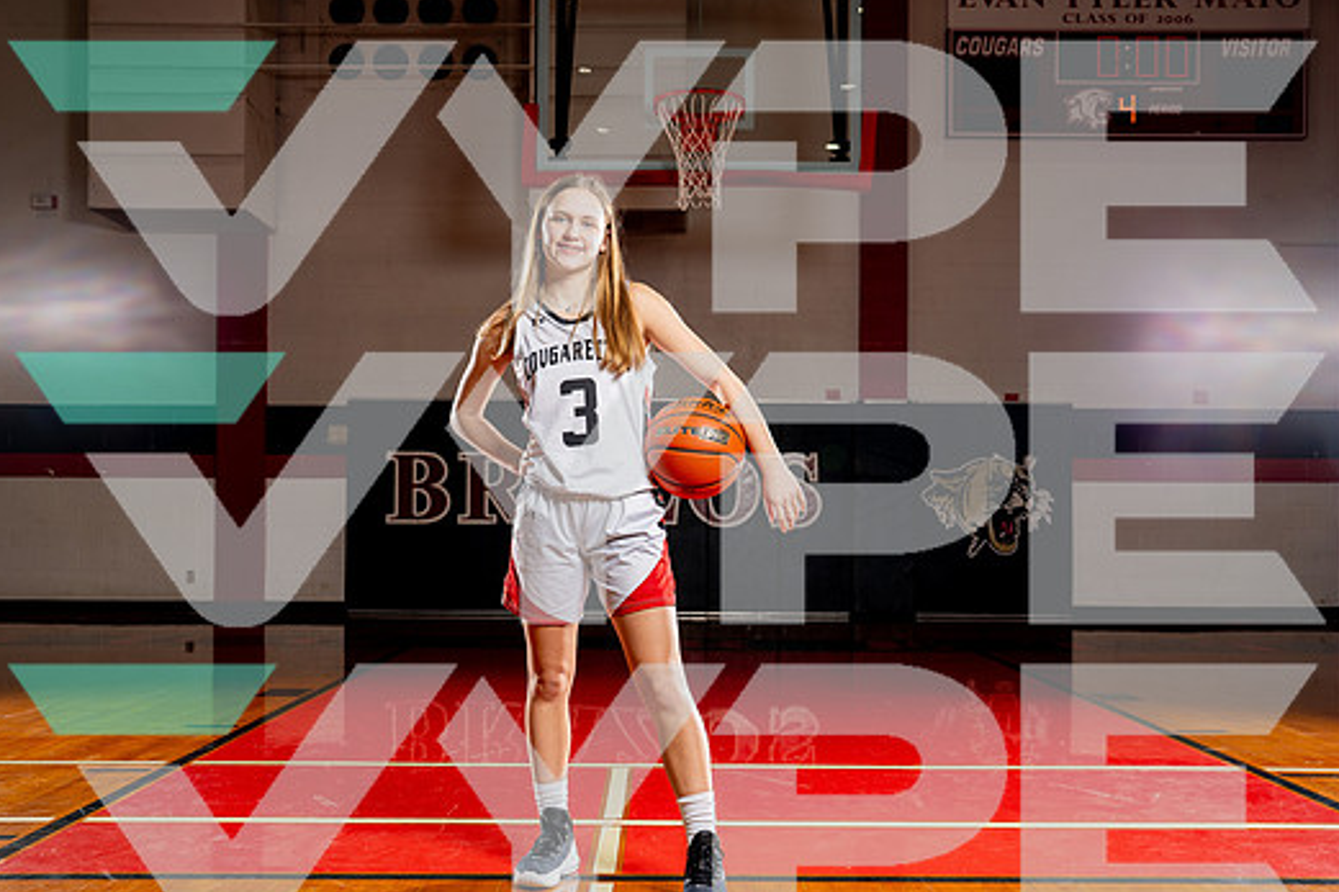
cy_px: 490
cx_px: 671
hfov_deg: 49.6
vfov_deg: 34.2
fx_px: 1450
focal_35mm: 39
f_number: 5.6
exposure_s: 1/250
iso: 100
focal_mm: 35
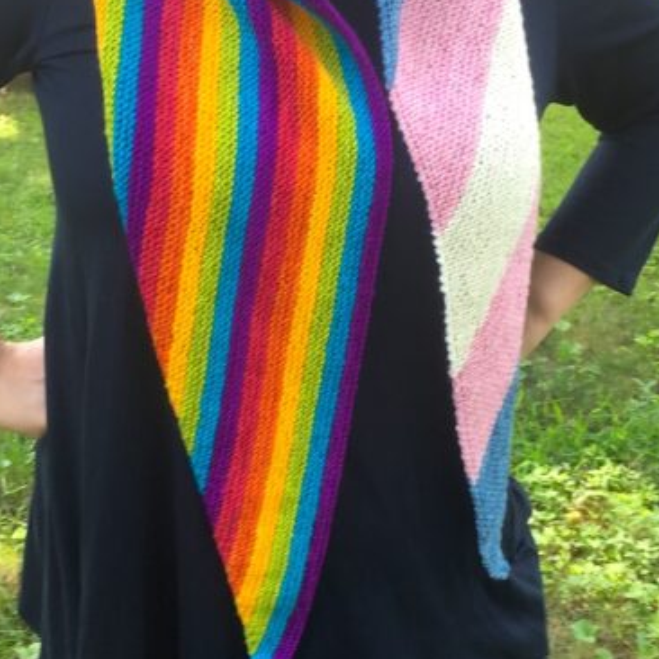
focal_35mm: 49
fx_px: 1055
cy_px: 319
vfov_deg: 34.7
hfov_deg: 34.6
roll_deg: +0.1
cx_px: 284
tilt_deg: -19.8
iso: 40
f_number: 2.2
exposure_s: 1/60
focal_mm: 4.15
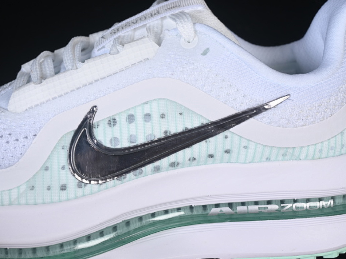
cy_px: 130
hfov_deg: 23.8
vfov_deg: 18.0
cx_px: 168
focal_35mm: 82
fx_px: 819
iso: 160
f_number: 8
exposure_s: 1/60
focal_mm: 50
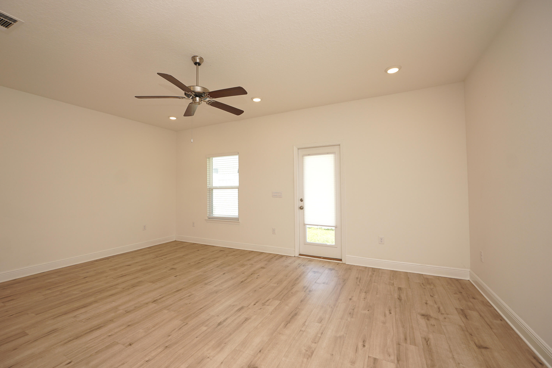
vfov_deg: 77.3
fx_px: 230
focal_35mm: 15
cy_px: 184
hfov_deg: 100.4
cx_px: 276
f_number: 5
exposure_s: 1/80
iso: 100
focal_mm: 10
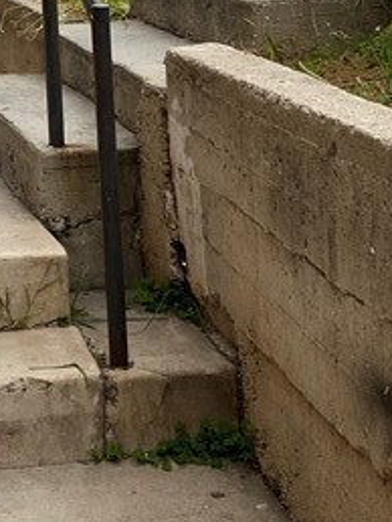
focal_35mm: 103
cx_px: -91
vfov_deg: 18.5
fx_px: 1553
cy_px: -22
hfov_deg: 13.9
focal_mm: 4.25
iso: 32
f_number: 1.8
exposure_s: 1/793
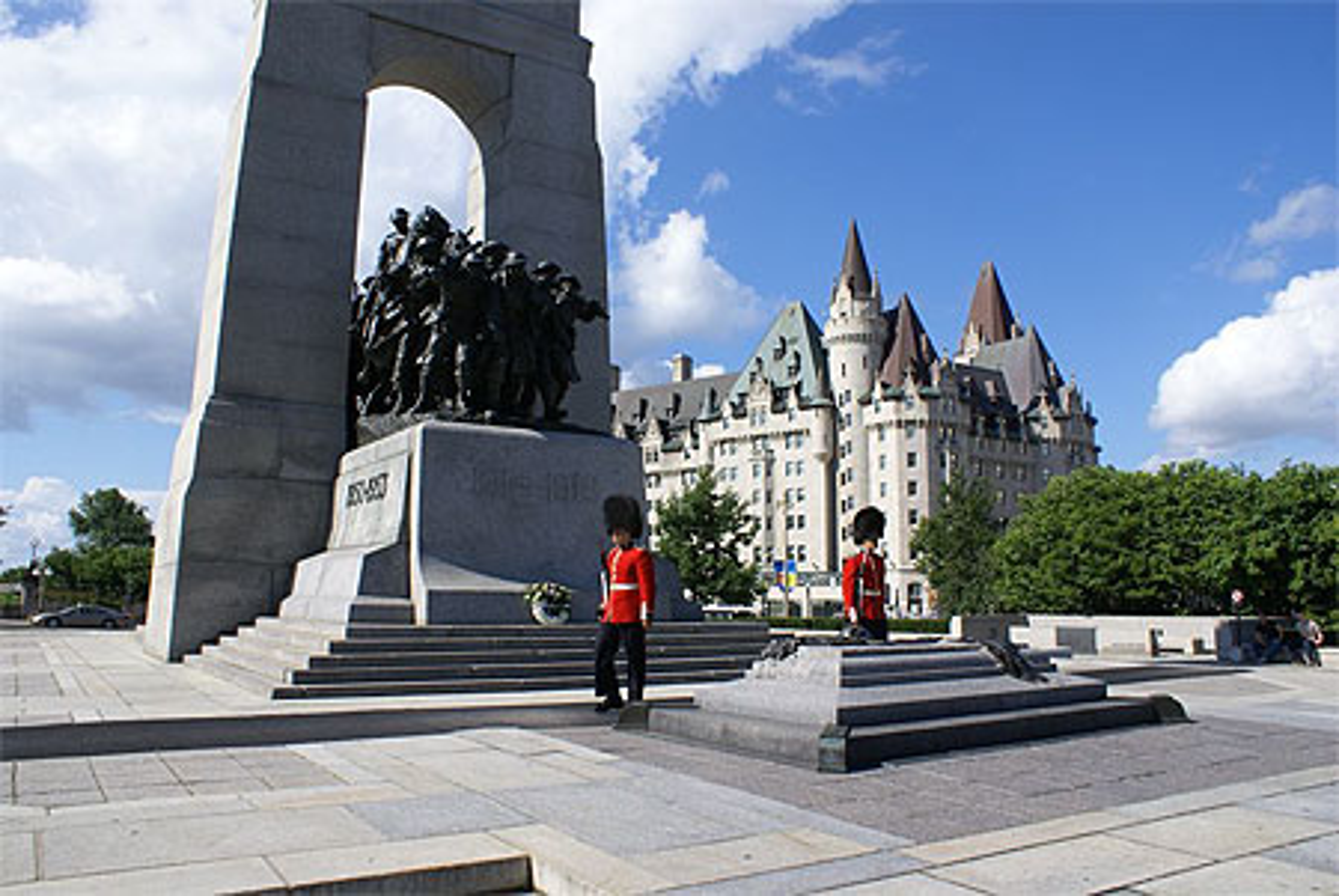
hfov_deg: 67.3
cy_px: 448
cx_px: 670
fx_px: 1005
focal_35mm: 27
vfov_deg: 48.0
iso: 100
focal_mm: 18
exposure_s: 1/125
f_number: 13
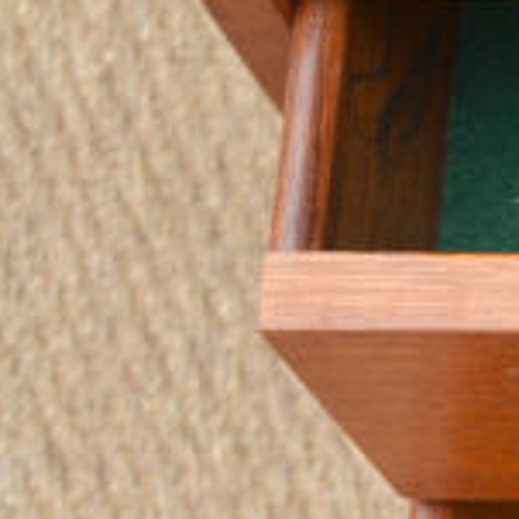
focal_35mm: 175
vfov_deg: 9.9
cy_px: 632
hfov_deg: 8.9
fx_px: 2960
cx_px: 1334
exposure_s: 1/125
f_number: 5.6
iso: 220
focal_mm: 23
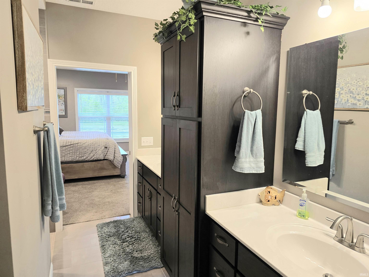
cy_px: 138
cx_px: 184
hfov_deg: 73.9
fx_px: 245
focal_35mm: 23
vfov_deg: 58.9
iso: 200
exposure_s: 1/120
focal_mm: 6.3
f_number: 1.7
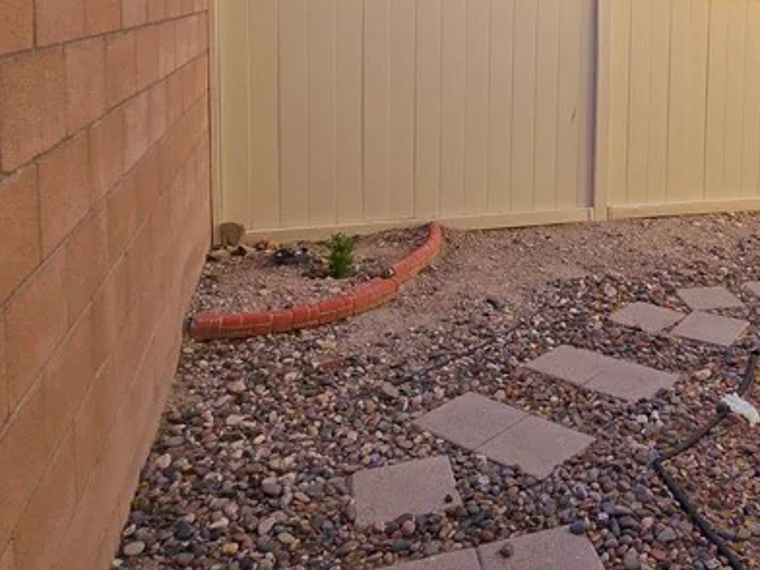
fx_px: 746
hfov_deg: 48.3
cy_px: 103
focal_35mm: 34
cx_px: 684
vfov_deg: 39.9
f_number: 2.2
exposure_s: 1/790
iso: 50
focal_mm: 2.2
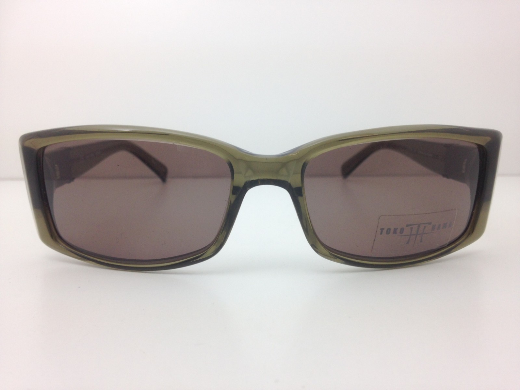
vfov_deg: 42.9
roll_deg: +0.4
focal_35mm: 33
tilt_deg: -12.4
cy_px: 195
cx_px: 260
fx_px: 496
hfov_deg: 55.4
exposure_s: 1/120
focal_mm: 4.12
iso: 50
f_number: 2.4
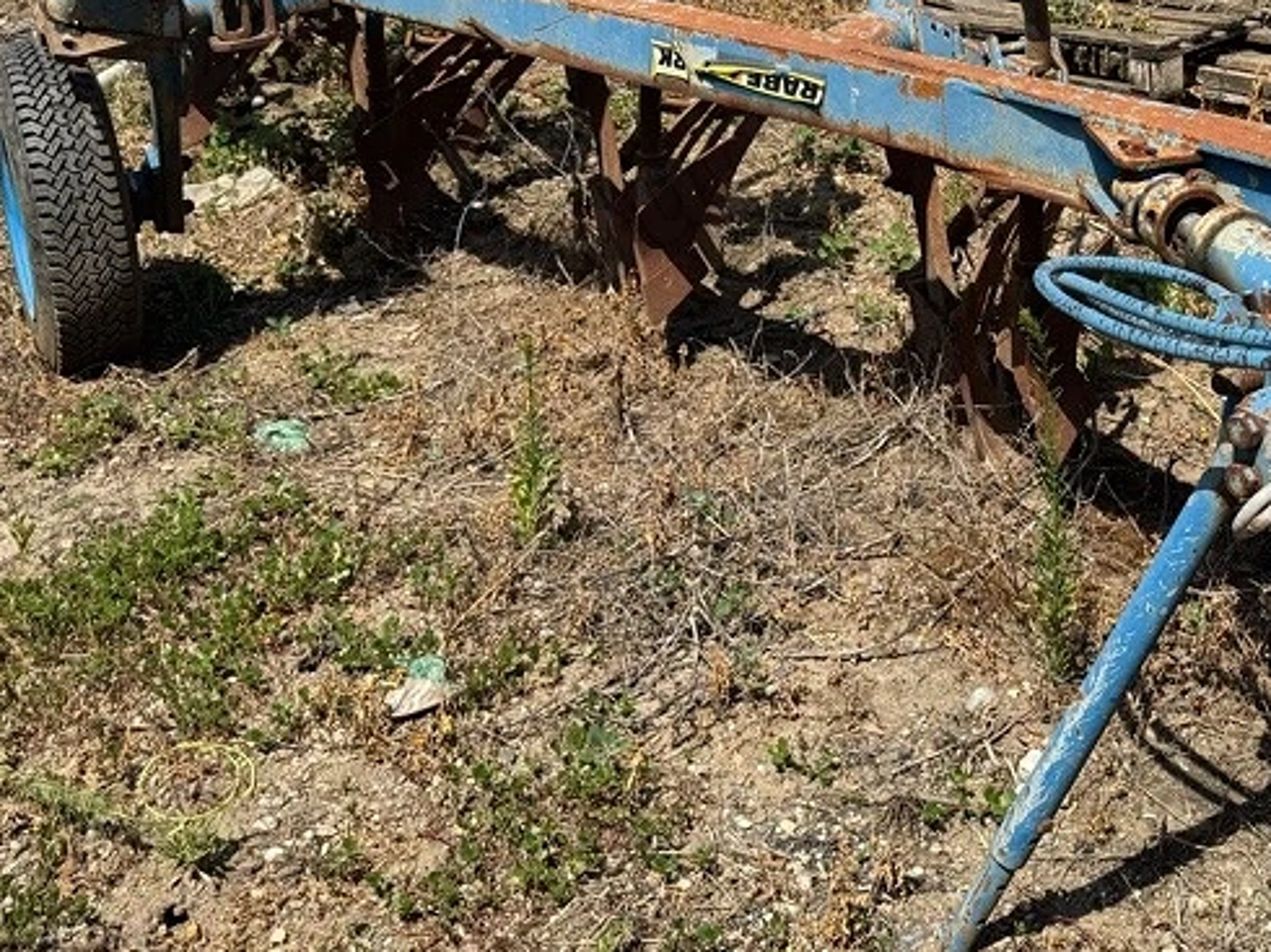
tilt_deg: -15.9
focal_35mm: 49
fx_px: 1798
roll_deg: -0.1
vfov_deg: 28.6
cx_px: 1004
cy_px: 104
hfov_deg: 37.6
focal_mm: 6.76
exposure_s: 1/4049
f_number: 1.78
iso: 80
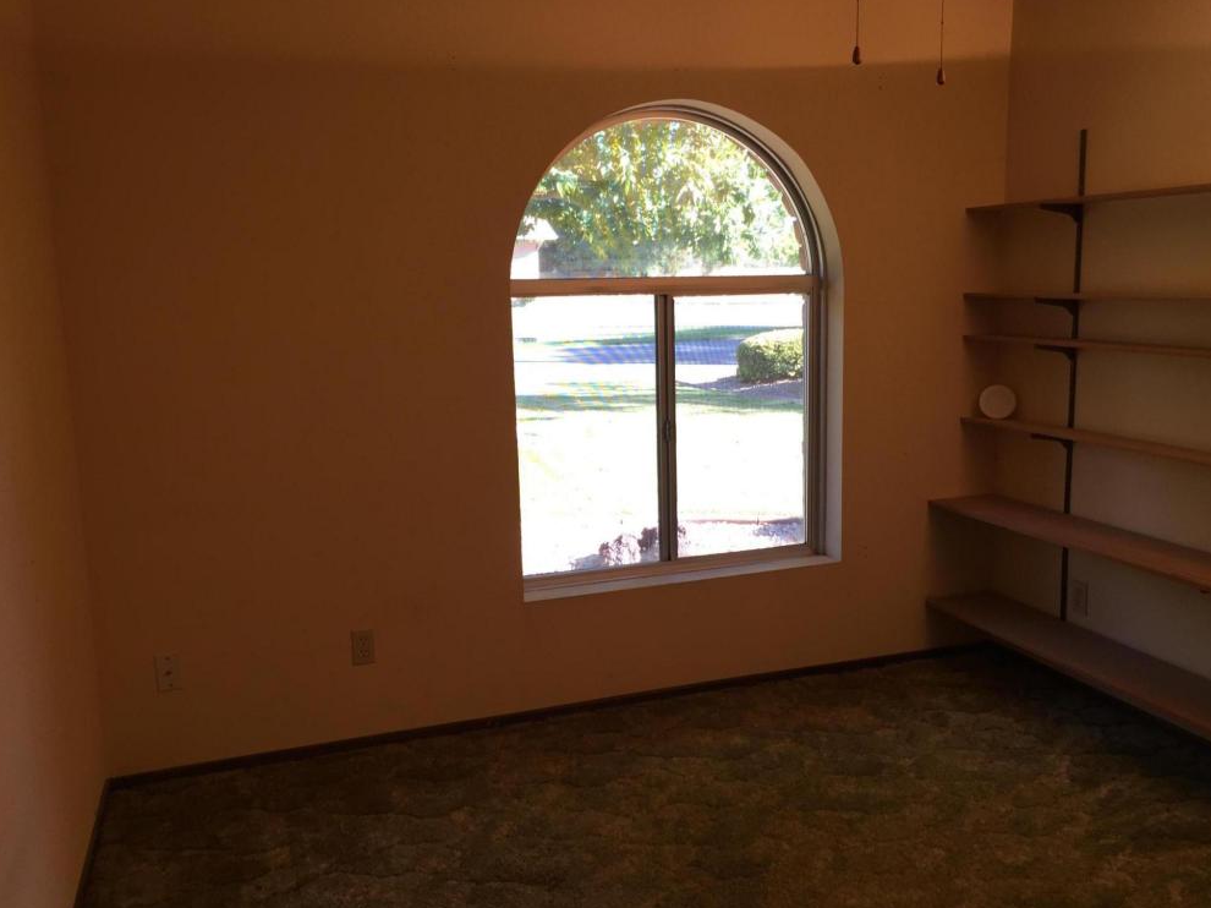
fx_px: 1049
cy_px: 443
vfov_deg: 46.8
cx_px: 623
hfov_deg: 60.0
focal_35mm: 30
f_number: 2.2
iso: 32
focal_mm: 4.15
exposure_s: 1/40
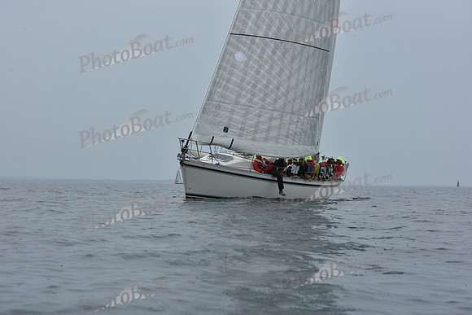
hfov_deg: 21.5
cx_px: 236
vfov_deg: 14.4
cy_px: 158
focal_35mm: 95
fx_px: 1246
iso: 250
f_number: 8
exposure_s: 1/800
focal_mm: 95
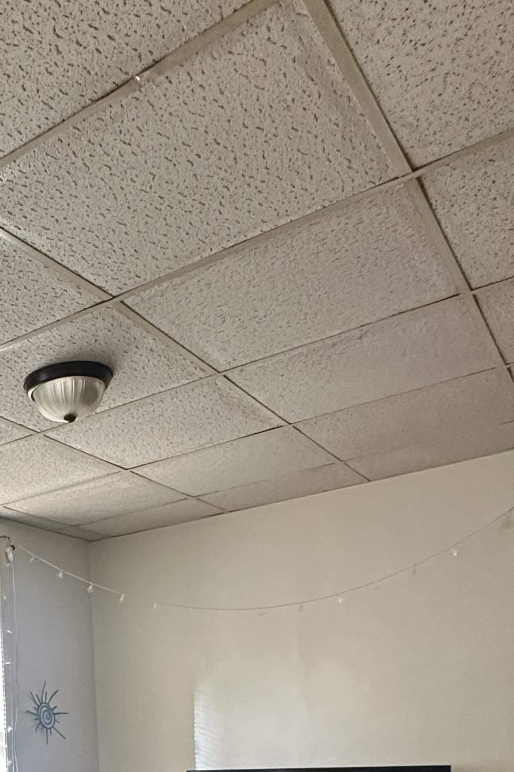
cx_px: -67
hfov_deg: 29.7
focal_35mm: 40
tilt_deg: -3.5
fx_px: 857
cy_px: 796
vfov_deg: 41.3
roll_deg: +3.1
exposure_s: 1/120
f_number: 2.2
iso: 250
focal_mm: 2.22
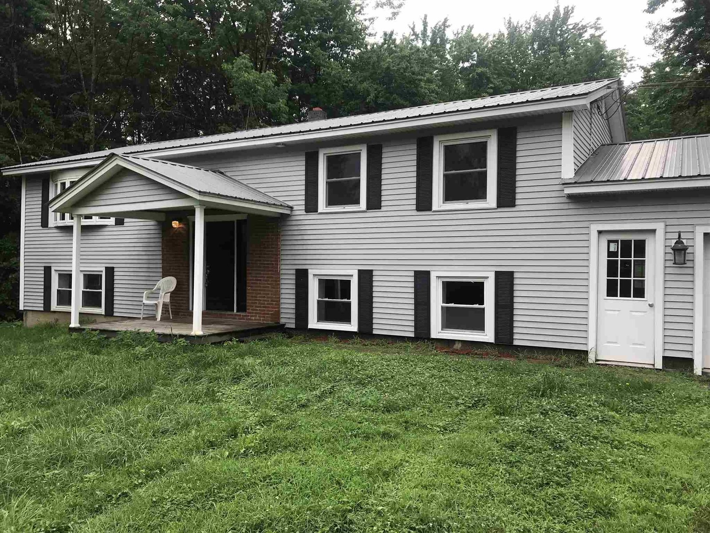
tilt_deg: -0.3
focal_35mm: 28
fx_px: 574
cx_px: 355
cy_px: 266
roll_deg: -1.1
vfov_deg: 49.7
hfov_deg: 63.4
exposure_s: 1/273
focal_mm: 3.99
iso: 20
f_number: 1.8
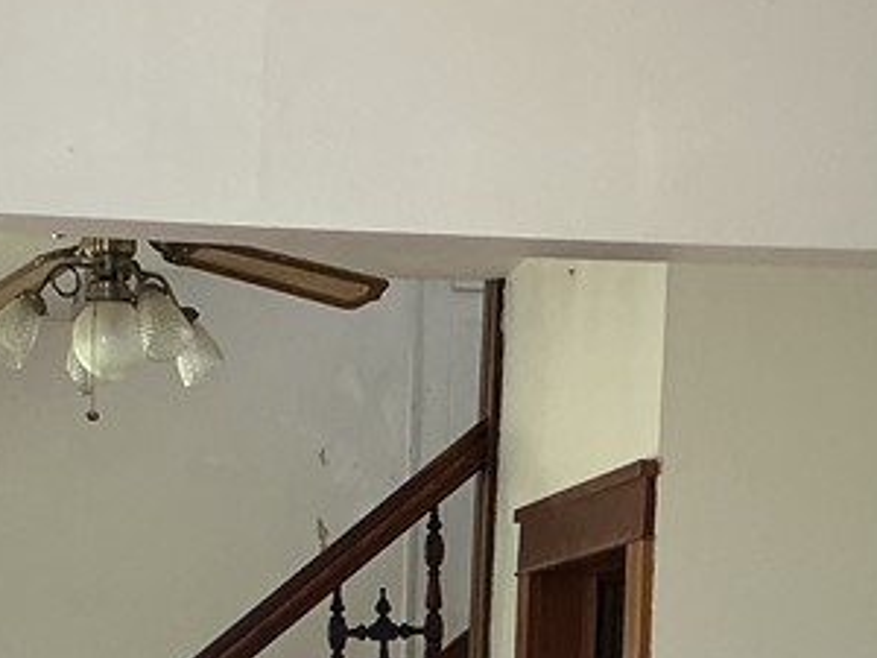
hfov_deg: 19.7
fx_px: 2508
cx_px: 260
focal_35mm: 99
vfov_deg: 14.0
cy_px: 991
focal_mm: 3
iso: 64
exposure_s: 1/60
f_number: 1.8
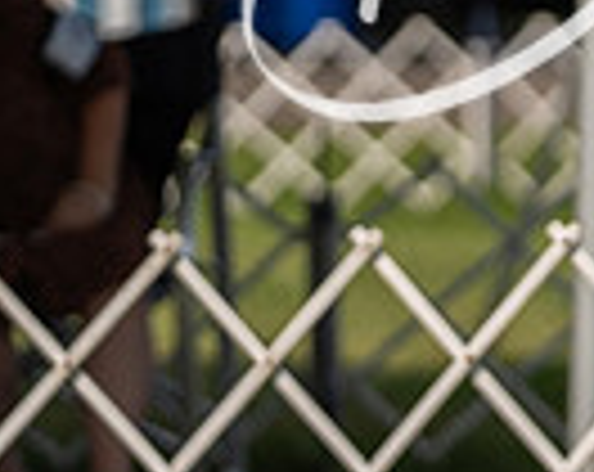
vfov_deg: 2.1
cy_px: 216
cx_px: 1001
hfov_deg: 2.6
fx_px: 13173
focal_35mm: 751
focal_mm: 156
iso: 200
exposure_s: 1/3200
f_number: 2.8
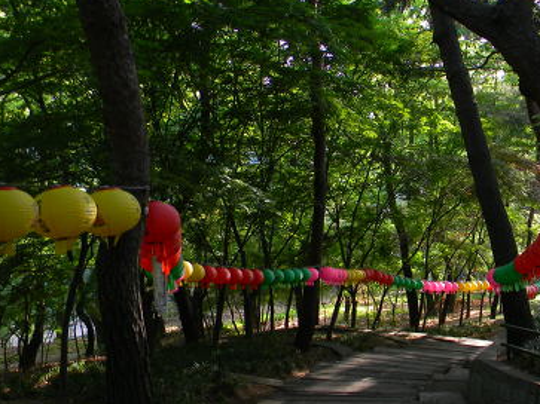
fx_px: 842
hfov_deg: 34.3
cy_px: 192
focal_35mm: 54
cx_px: 445
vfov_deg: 27.0
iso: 80
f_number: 3.5
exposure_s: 1/33.3
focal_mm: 5
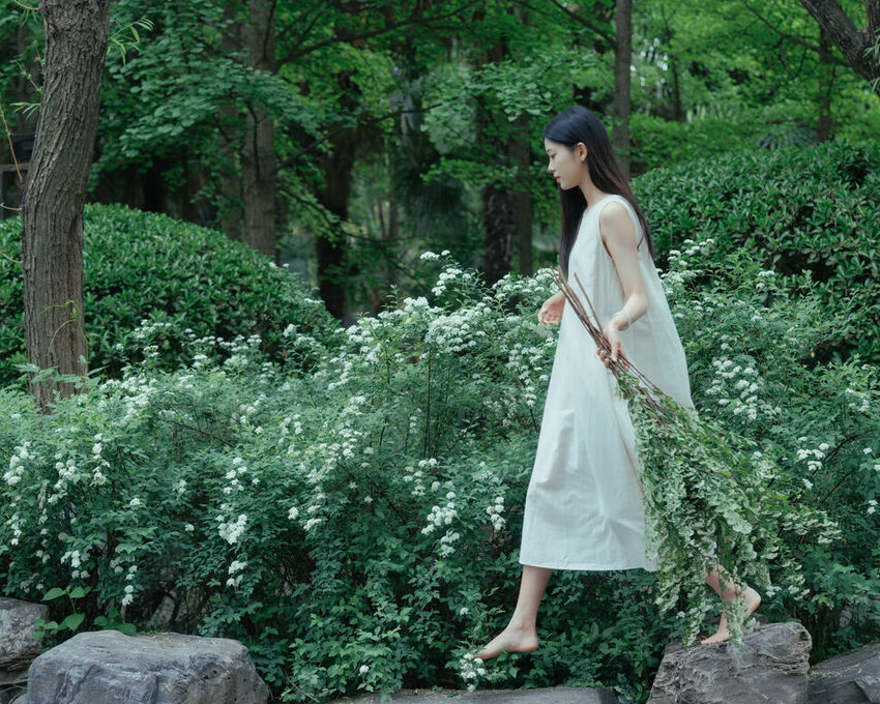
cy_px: 355
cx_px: 443
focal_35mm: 76
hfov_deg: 25.1
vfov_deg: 20.2
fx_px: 1979
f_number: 4
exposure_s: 1/400
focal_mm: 80
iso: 500
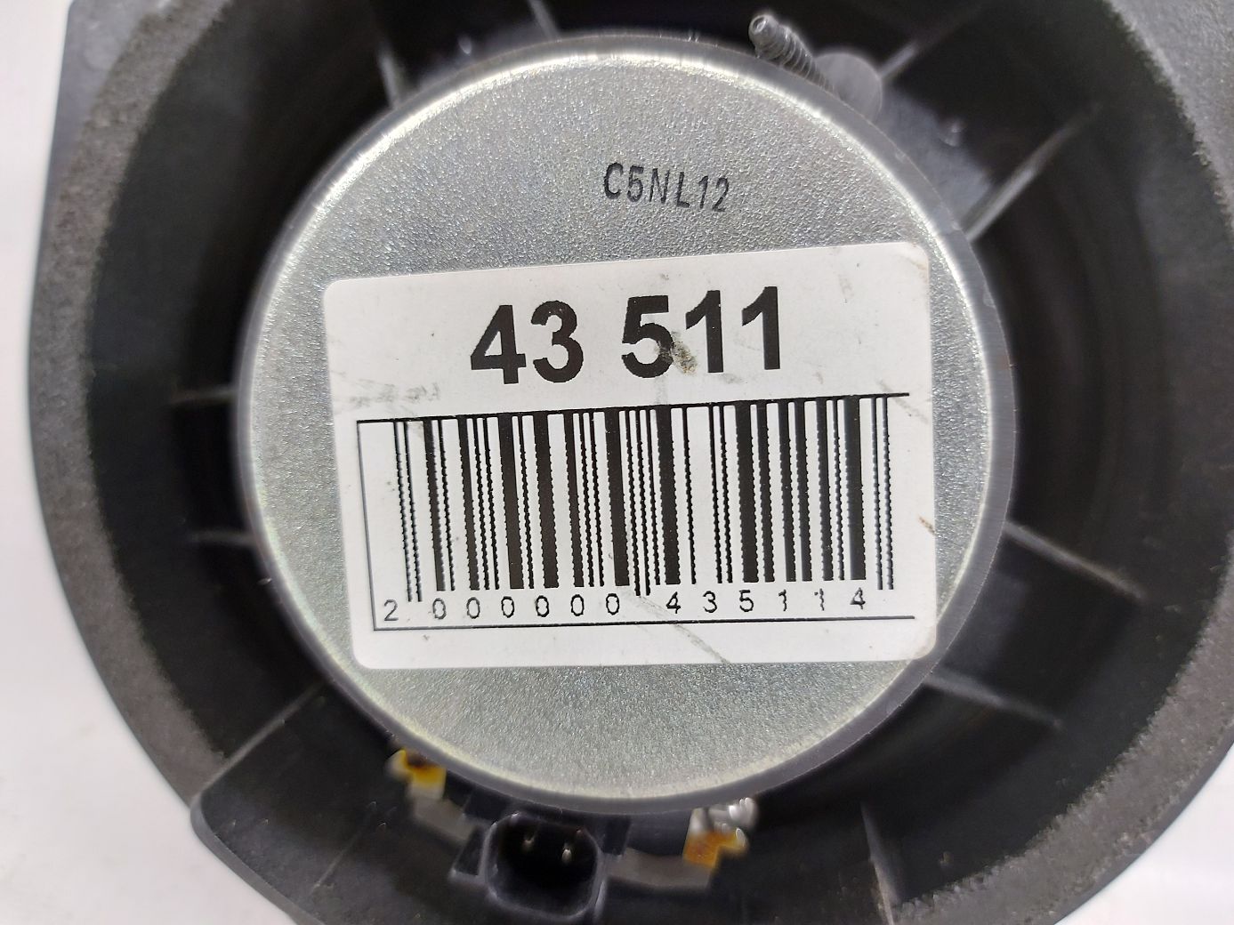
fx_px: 855
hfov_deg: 71.6
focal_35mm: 24
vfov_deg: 56.8
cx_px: 617
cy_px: 462
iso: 100
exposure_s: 1/50
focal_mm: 5.23
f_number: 1.8
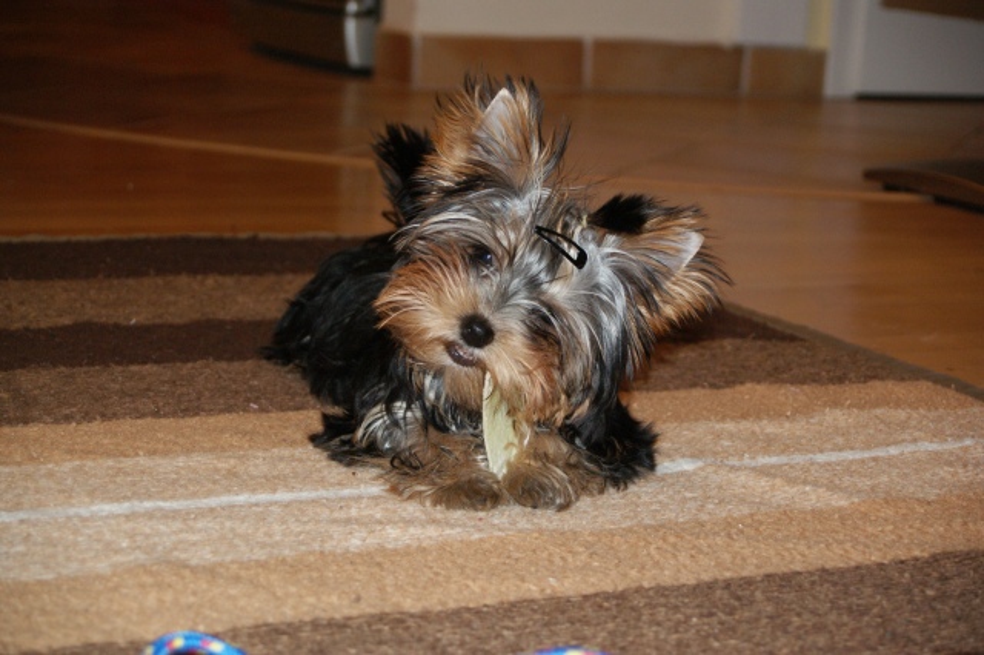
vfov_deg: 18.2
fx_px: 2049
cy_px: 328
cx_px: 492
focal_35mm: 75
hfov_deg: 27.0
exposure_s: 1/80
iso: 400
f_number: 5.6
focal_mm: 50
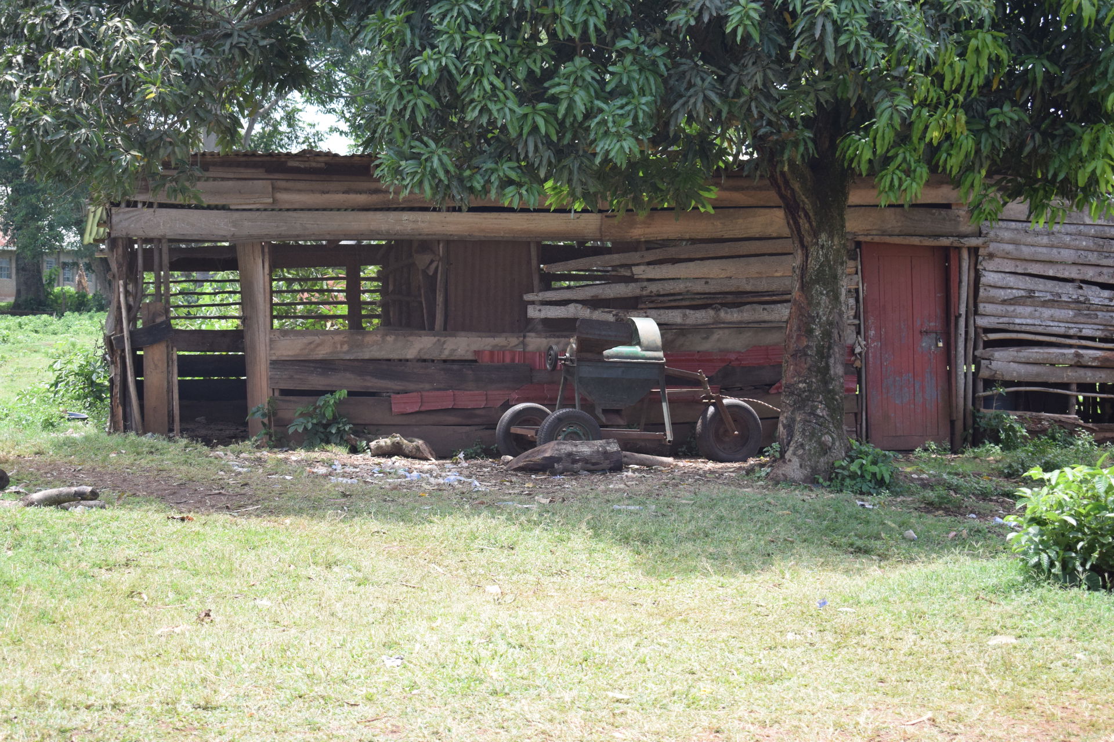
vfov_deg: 21.6
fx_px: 1949
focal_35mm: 63
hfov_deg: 31.9
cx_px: 557
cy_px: 371
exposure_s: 1/1000
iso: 800
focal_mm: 42
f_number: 5
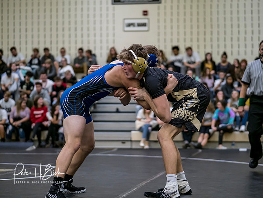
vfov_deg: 16.4
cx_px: 132
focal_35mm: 90
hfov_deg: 21.8
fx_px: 684
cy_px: 99
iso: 1000
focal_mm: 45
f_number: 1.2
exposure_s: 1/1000
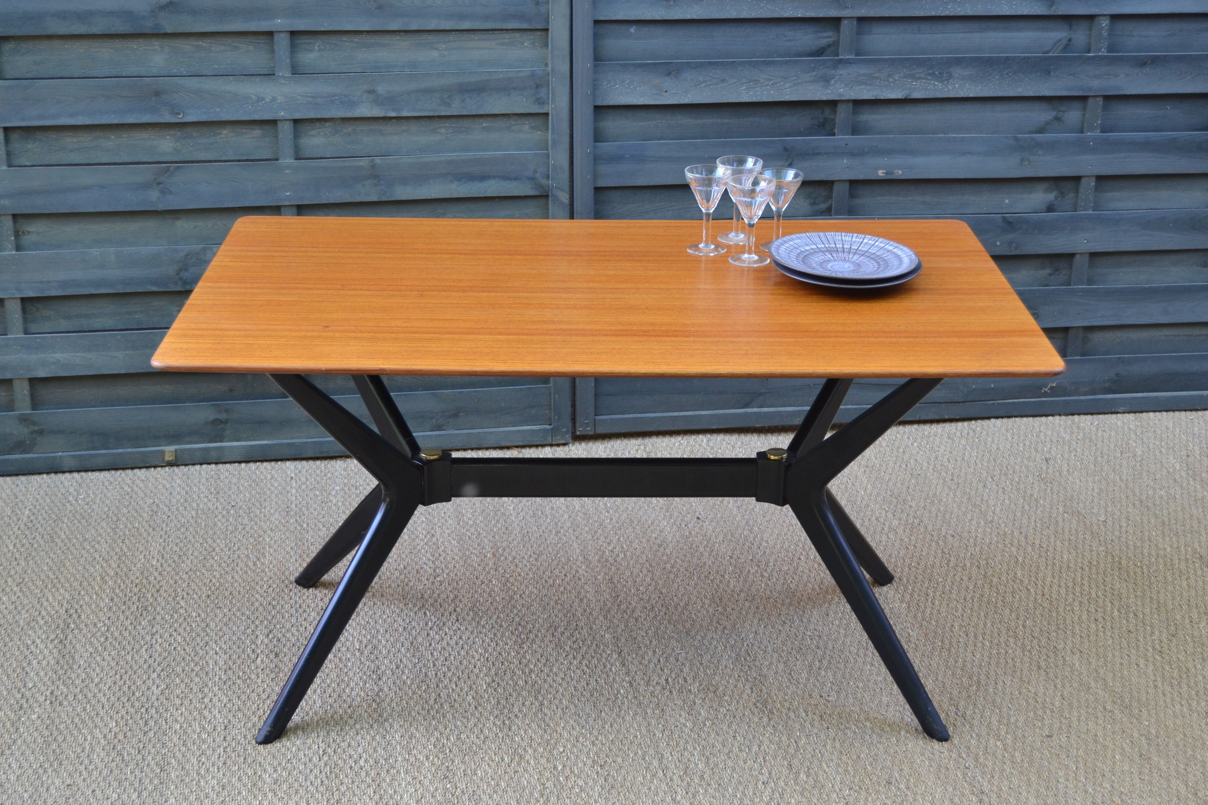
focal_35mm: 48
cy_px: 402
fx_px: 1611
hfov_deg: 41.1
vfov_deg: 28.1
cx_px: 604
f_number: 4.5
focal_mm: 32
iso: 450
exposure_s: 1/60
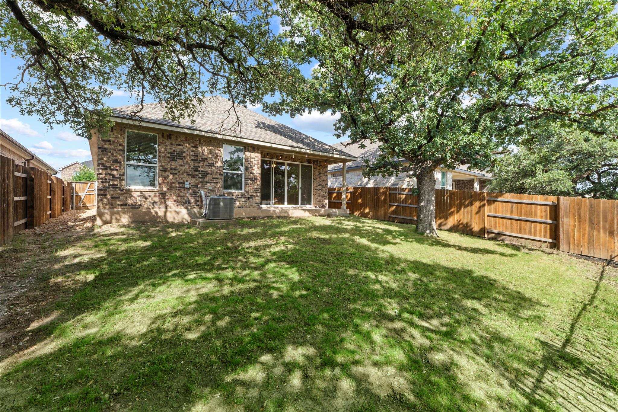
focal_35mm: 15
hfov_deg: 100.4
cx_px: 309
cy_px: 206
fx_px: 257
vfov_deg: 77.3
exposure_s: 1/10
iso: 250
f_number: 11
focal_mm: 10
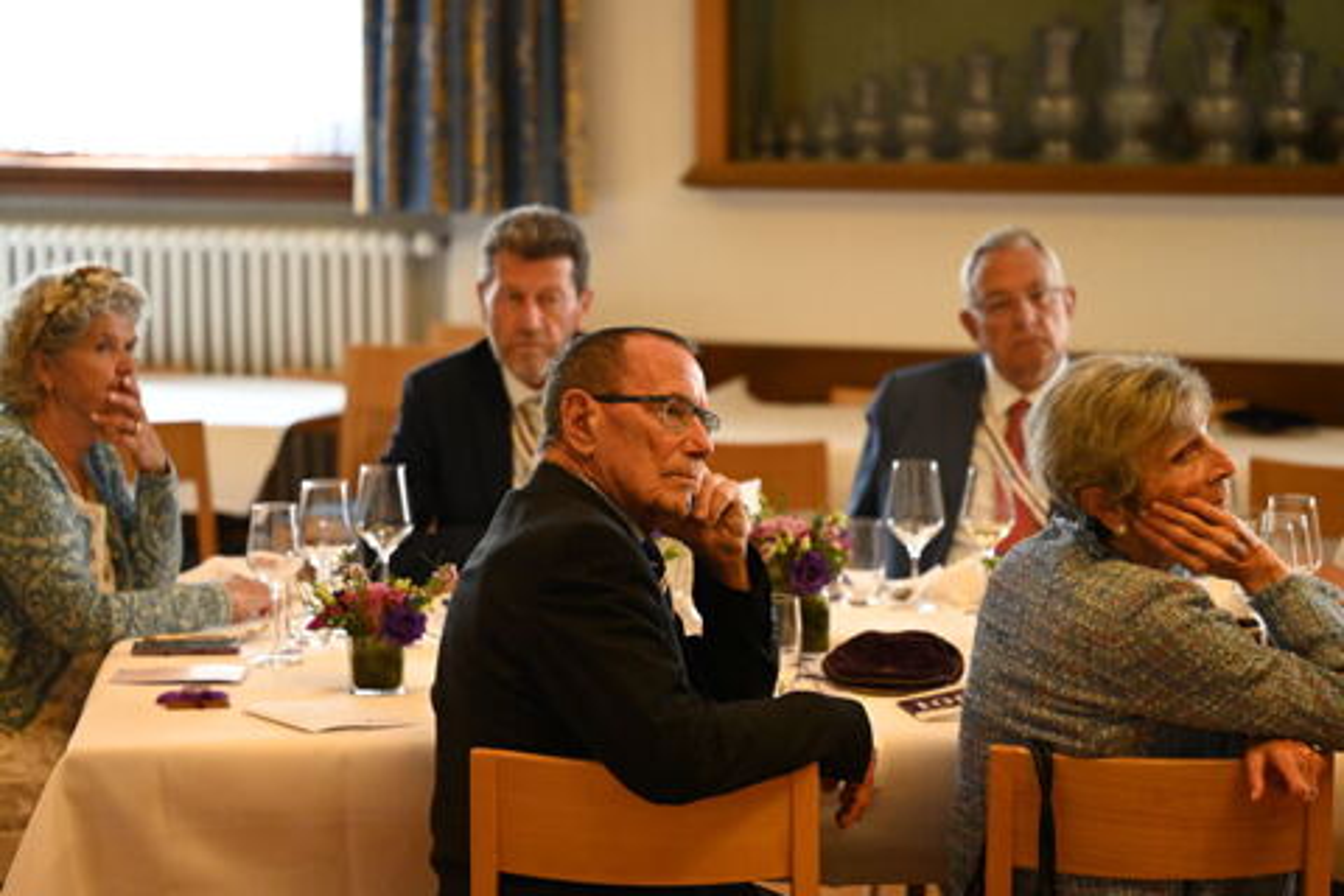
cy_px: 448
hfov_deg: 19.5
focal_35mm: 105
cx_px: 672
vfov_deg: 13.0
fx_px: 3920
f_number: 3.2
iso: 5000
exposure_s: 1/800
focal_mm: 105
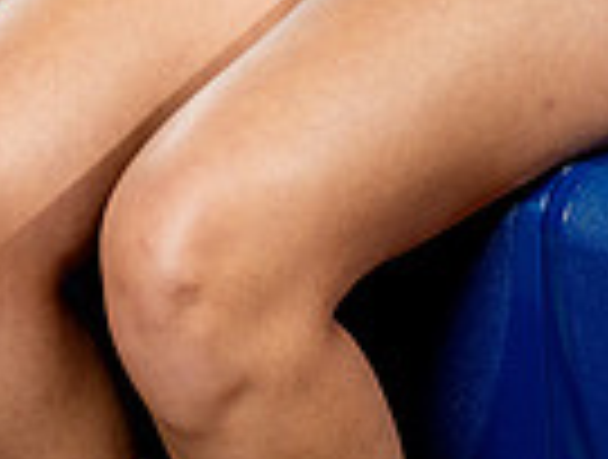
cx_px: 401
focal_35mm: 179
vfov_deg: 7.9
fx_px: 3152
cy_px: -513
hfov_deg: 11.0
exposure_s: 1/250
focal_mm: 56
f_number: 8
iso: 320
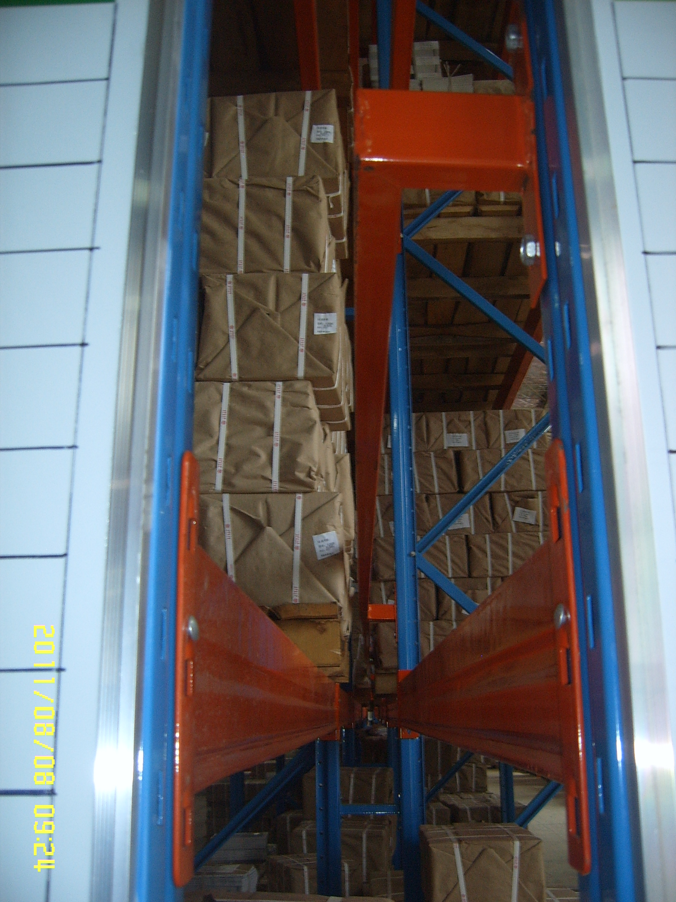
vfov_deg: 52.6
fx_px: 911
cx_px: 338
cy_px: 451
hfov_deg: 40.7
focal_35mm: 35
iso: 69
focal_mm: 5.8
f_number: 2.8
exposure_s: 1/30
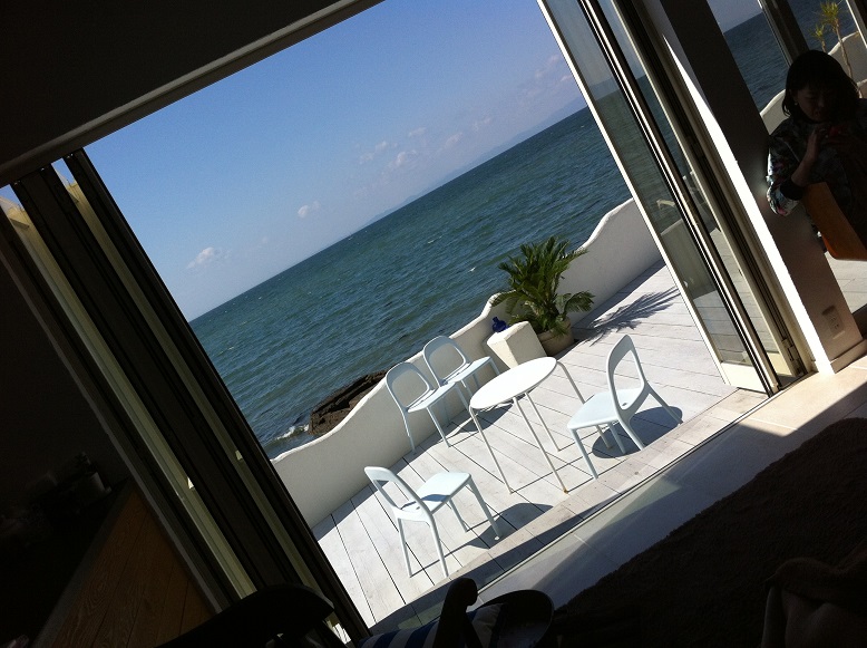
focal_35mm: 35
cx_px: 434
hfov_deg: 52.7
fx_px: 875
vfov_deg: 40.6
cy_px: 324
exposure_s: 1/2320
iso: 80
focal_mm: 3.85
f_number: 2.8
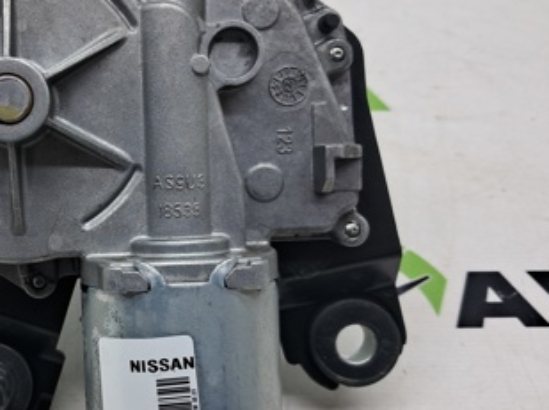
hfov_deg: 33.1
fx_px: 887
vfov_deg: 26.0
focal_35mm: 56
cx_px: 89
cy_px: 233
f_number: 1.8
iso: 50
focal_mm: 4
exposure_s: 1/50
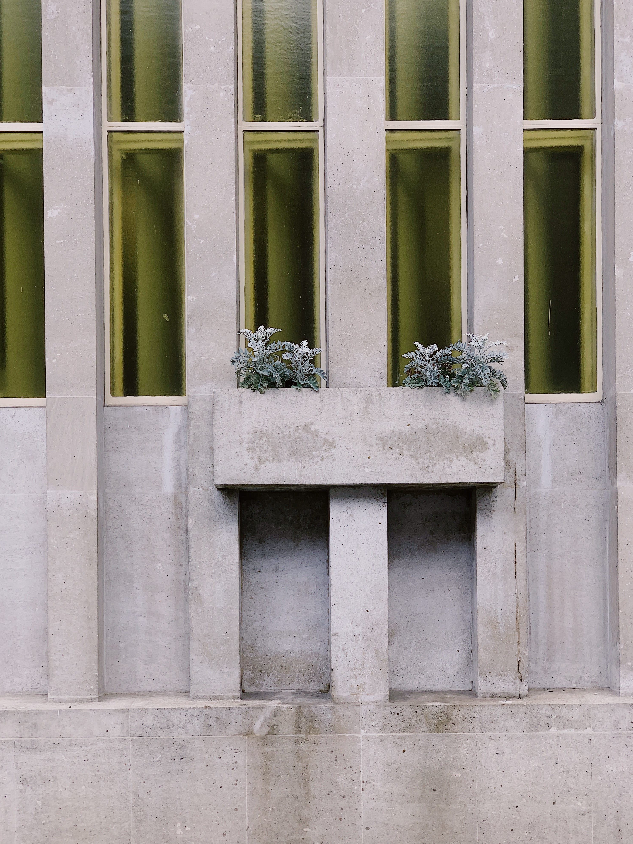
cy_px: 428
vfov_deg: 36.2
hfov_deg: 27.5
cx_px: 314
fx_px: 1292
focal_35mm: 53
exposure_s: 1/311
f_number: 2.4
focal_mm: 6
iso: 16
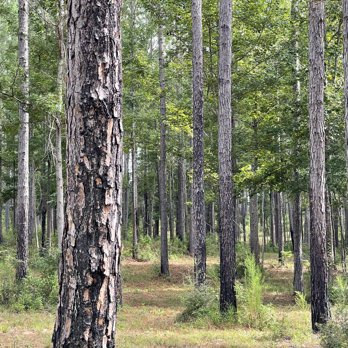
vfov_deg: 22.8
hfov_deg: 22.8
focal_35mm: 76
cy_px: 174
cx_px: 192
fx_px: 864
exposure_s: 1/122
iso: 50
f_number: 2.2
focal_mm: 7.5
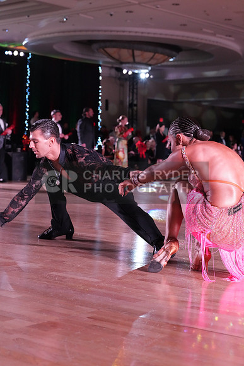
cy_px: 183
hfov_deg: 19.5
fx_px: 711
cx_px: 122
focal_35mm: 70
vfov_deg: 28.8
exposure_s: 1/250
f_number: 5.6
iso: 5000
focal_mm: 70
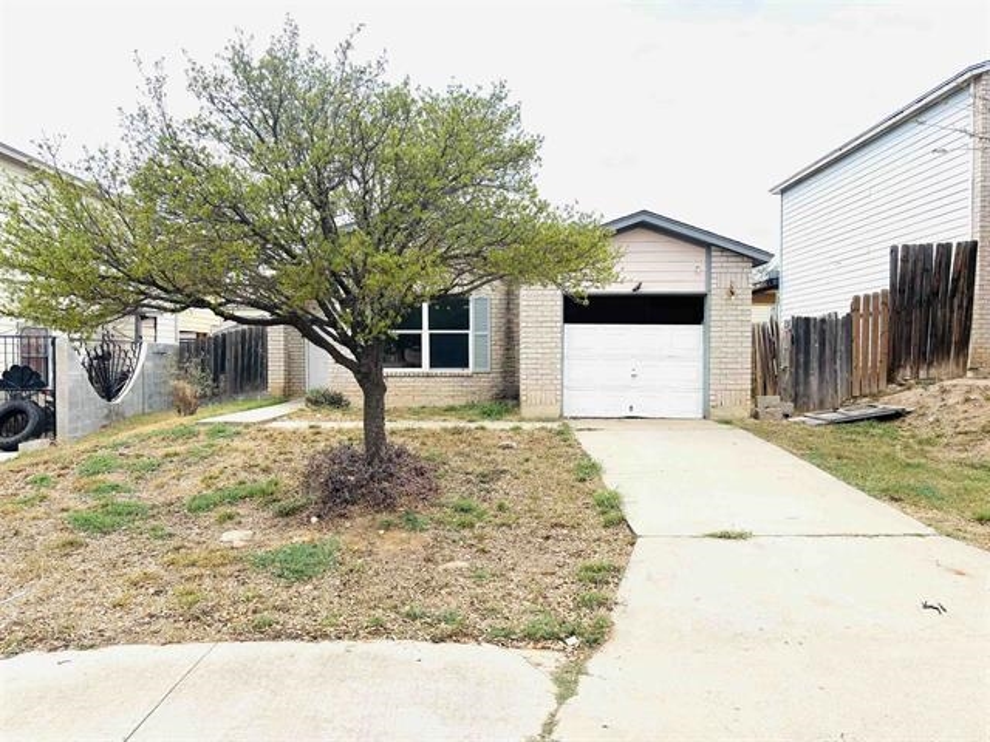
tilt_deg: -0.9
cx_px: 495
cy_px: 371
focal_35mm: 26
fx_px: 744
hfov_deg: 67.3
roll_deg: +0.3
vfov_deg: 53.1
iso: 50
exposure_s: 1/1543
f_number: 1.6
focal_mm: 5.96
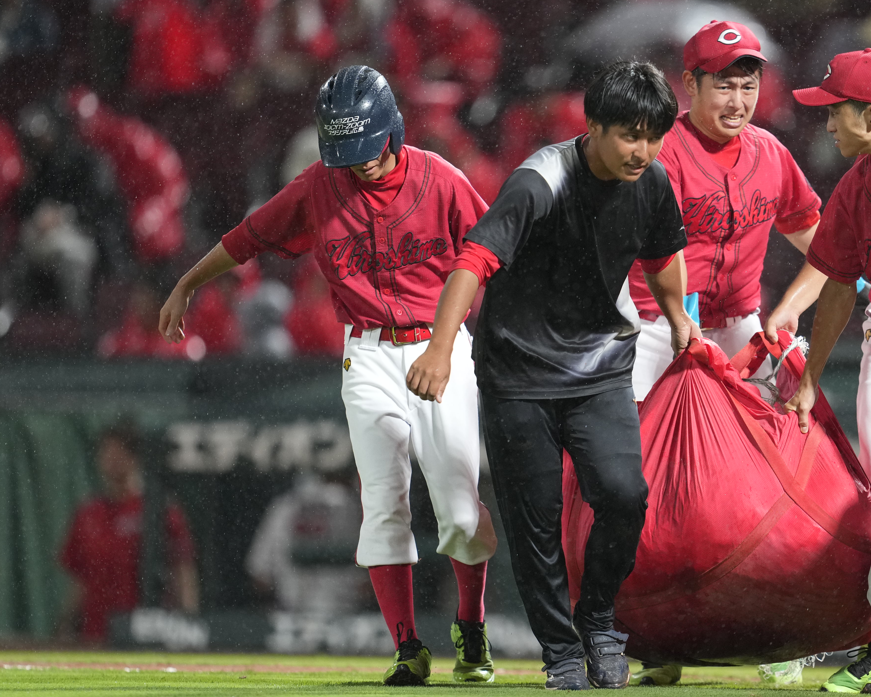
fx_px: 15415
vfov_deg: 2.6
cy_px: 335
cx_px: 601
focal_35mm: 598
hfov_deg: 3.2
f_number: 2.8
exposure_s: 1/1250
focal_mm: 400
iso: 3200
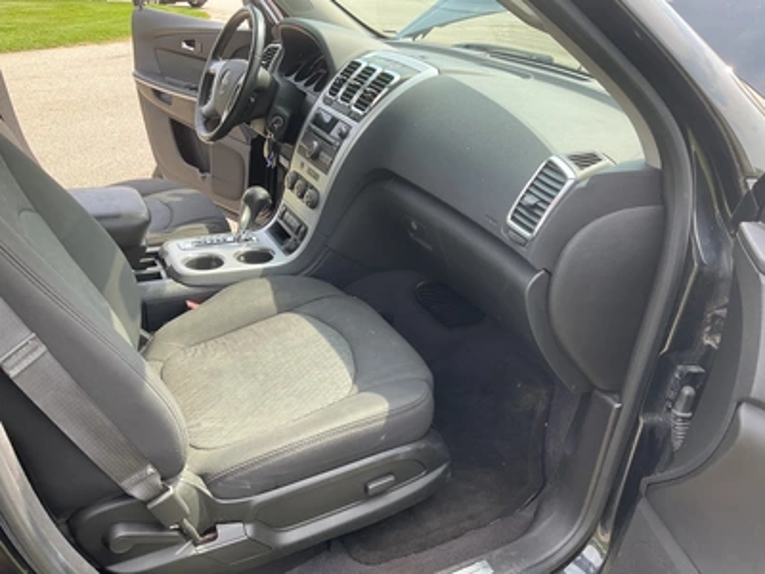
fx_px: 641
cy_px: 287
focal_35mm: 29
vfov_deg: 48.2
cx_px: 382
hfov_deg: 61.7
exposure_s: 1/139
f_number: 1.8
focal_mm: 3
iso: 25
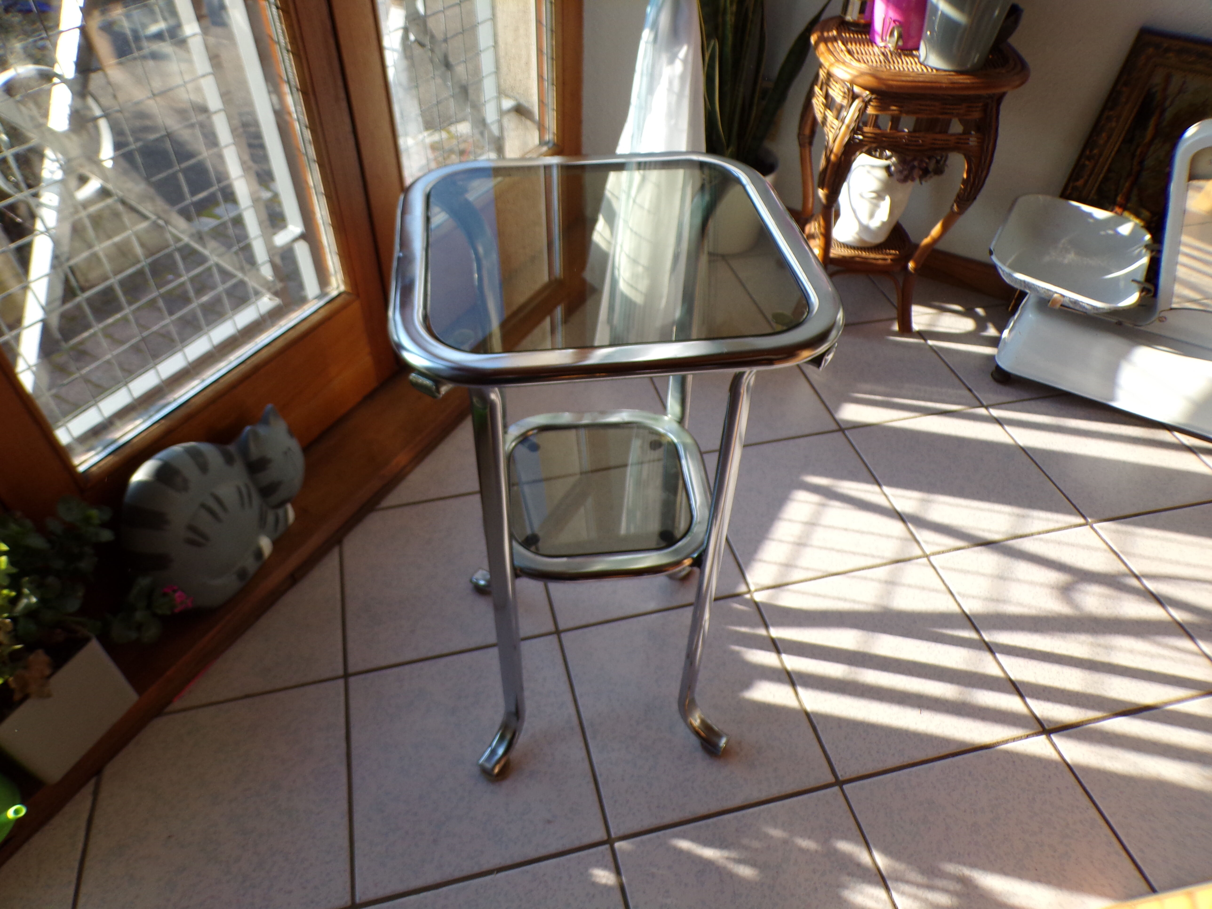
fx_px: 840
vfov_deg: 56.8
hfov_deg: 71.6
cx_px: 606
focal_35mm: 24
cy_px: 454
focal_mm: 4.3
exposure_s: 1/220
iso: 80
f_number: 3
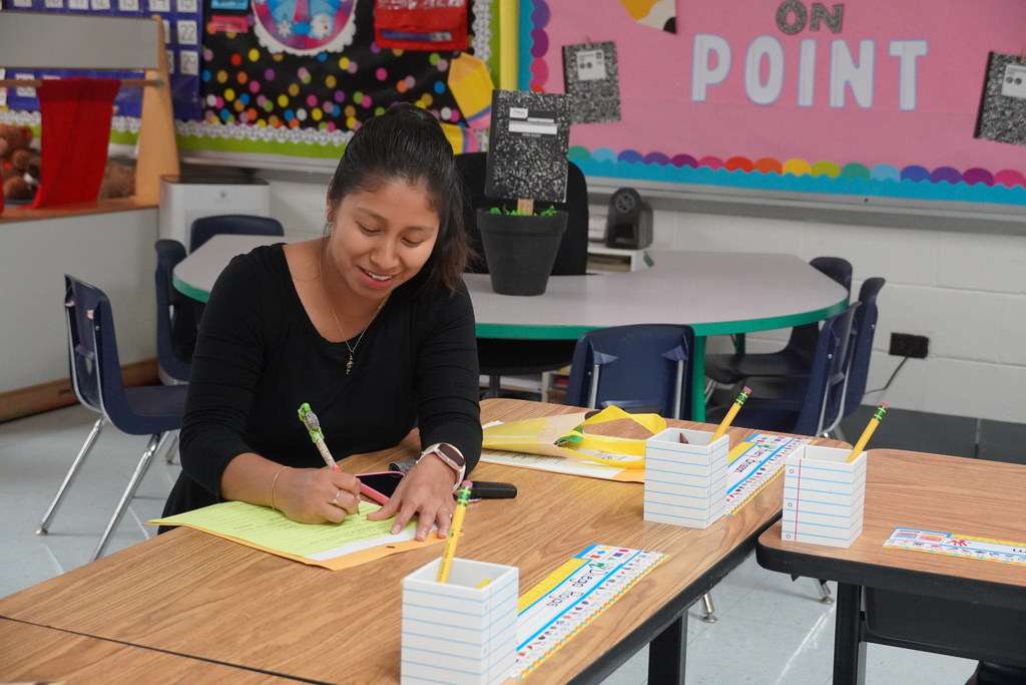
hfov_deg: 32.6
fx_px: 1753
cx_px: 513
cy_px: 342
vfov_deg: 22.1
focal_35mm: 62
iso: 4000
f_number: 5
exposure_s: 1/160
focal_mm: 41
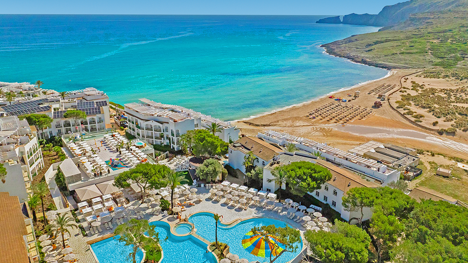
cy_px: 134
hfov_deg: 69.9
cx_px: 235
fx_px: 335
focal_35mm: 27
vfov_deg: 42.9
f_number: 2.8
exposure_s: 1/320
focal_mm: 12.29
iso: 400
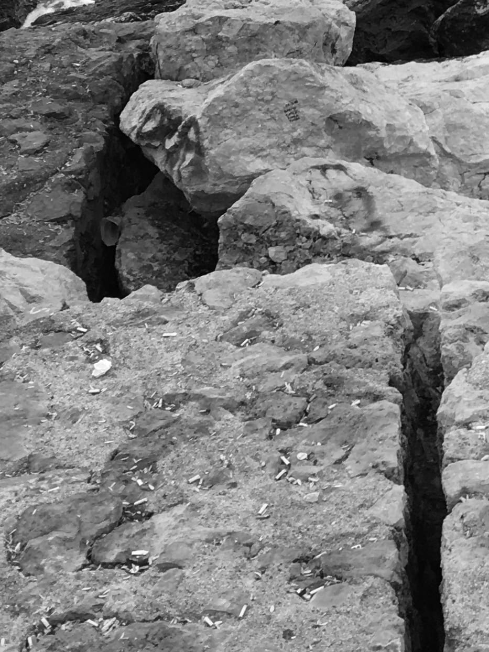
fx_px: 1771
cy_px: 0
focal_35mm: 94
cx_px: 776
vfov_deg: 20.2
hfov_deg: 14.5
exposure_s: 1/100
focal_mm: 4.15
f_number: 2.2
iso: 25
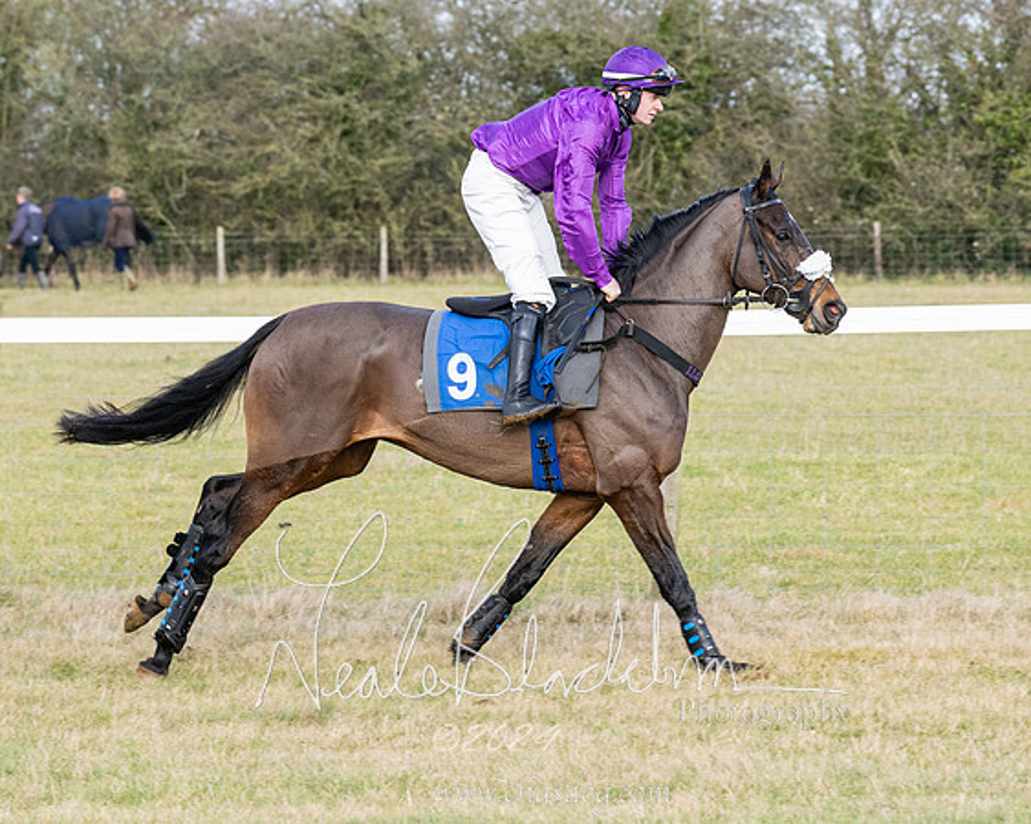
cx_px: 662
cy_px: 459
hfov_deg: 8.7
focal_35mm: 223
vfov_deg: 6.9
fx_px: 6790
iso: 400
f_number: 5
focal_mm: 103
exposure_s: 1/800
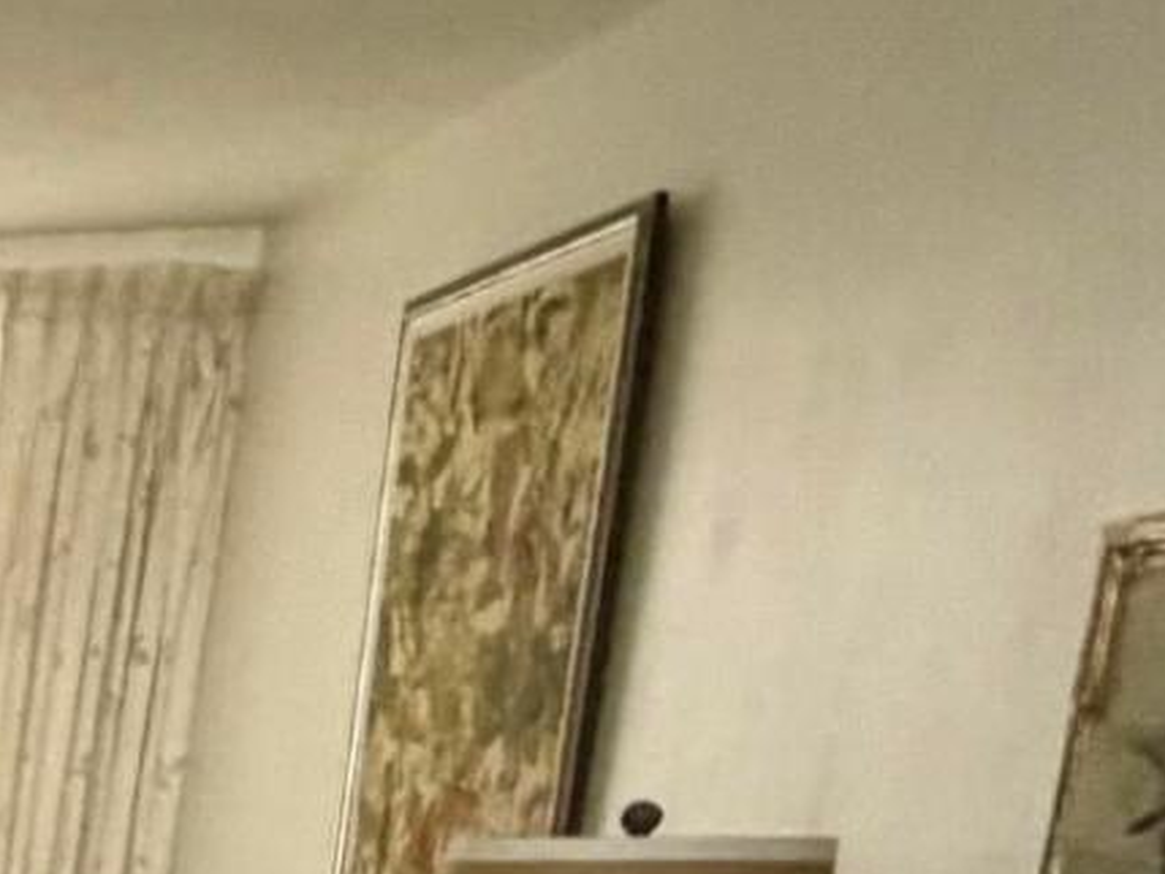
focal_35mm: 94
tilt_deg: -10.8
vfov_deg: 14.4
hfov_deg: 12.7
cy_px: 1403
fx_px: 3164
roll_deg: -0.9
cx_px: -2007
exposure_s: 1/101
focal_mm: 2.22
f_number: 2.2
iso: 320
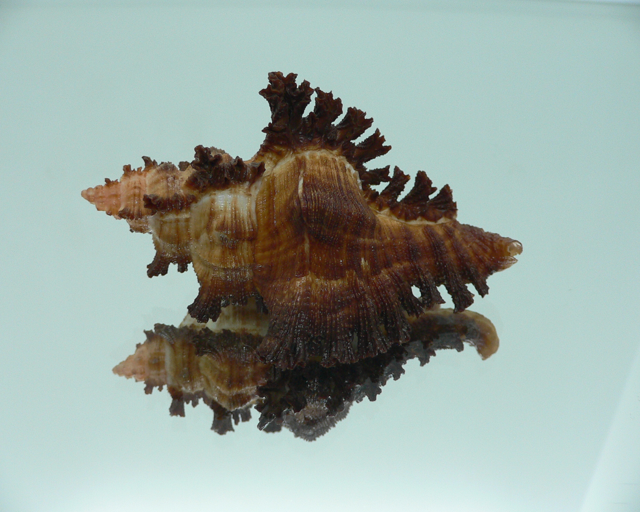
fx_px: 701
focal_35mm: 37
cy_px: 255
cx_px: 312
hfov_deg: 49.1
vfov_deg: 40.1
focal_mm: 4.6
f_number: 2.8
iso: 150
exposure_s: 1/60
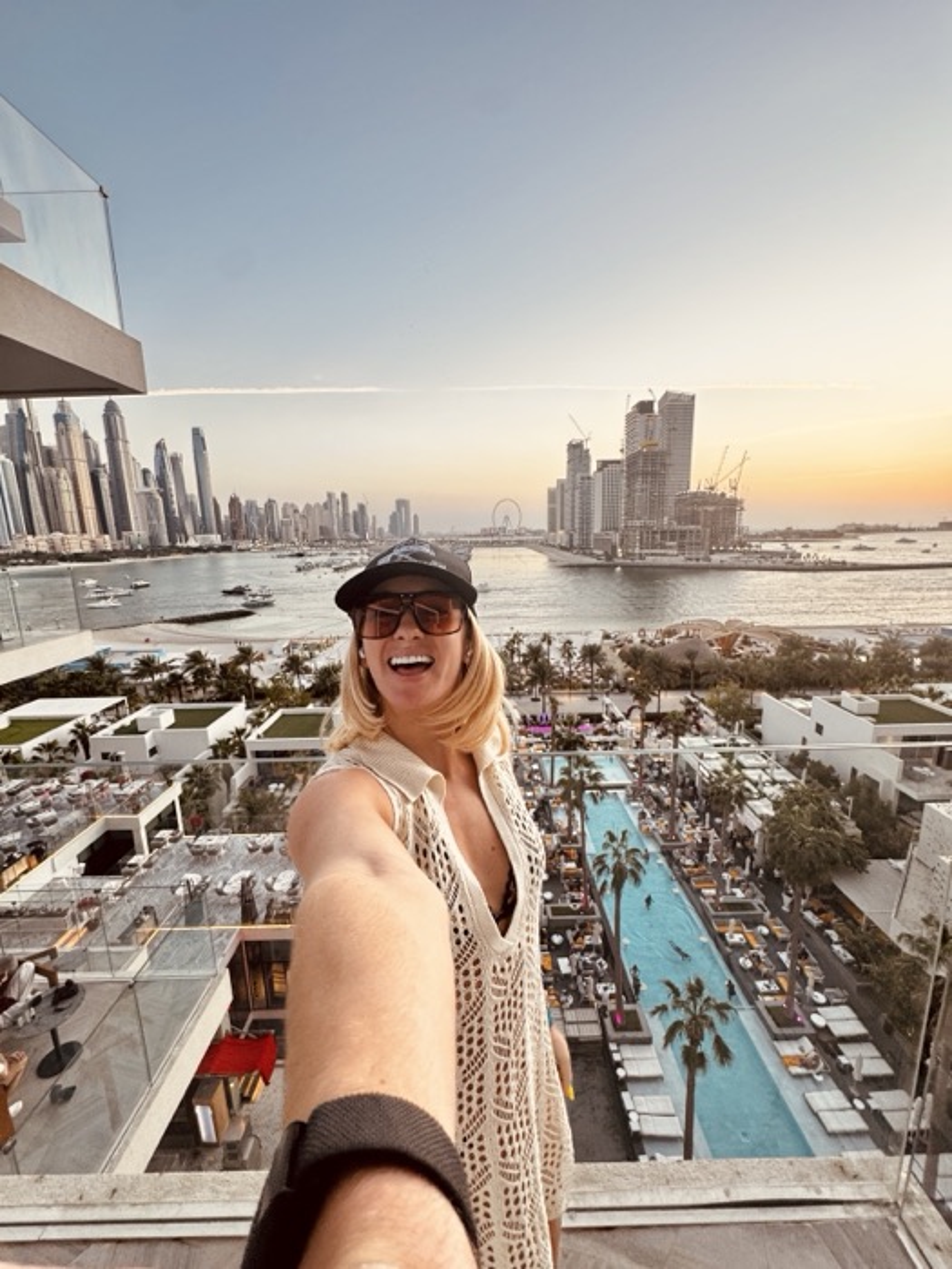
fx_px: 513
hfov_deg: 85.7
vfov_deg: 102.1
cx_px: 476
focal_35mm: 14
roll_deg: -0.8
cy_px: 634
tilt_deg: -8.5
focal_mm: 2.22
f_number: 2.2
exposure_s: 1/99
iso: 160
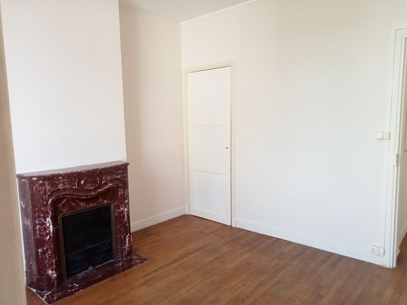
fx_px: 329
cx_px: 204
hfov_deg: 63.4
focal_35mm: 28
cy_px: 152
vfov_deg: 49.7
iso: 142
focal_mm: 3.46
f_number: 2.2
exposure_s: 1/50
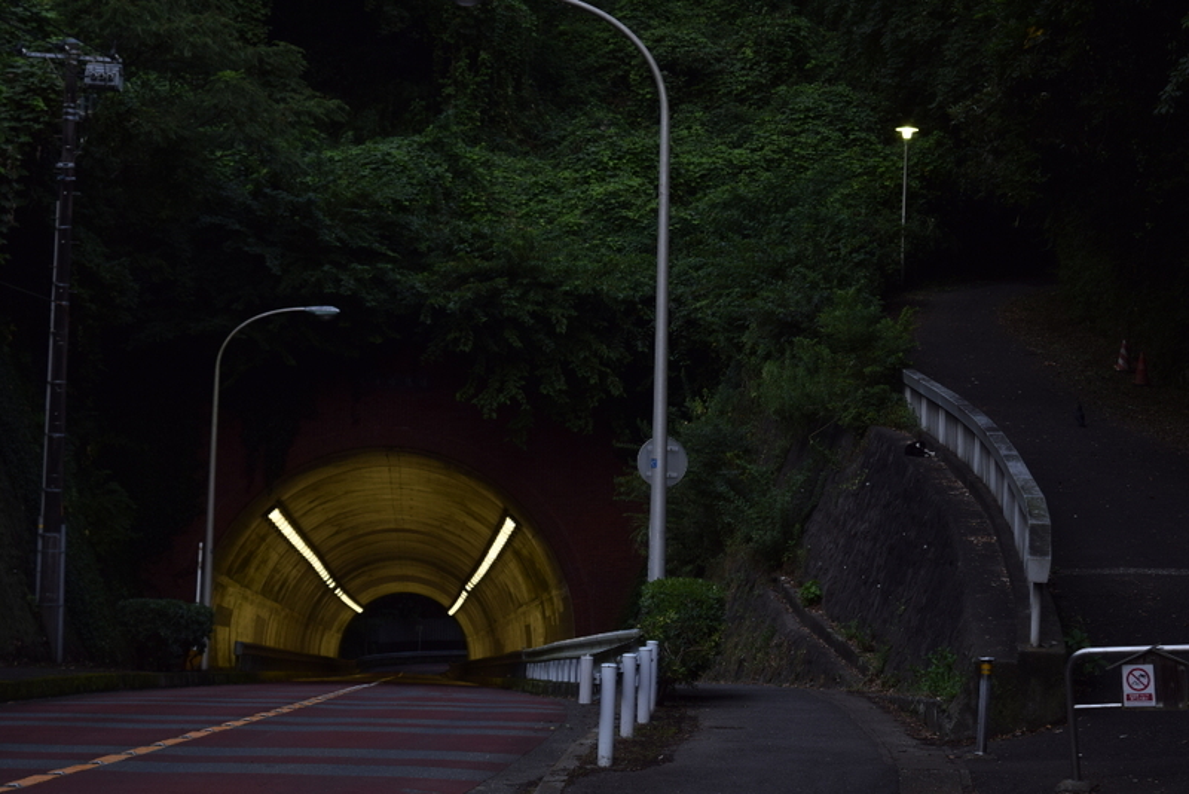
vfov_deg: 16.6
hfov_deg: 24.6
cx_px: 594
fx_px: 2726
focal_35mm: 82
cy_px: 397
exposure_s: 1/20
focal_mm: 55
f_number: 5.6
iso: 100
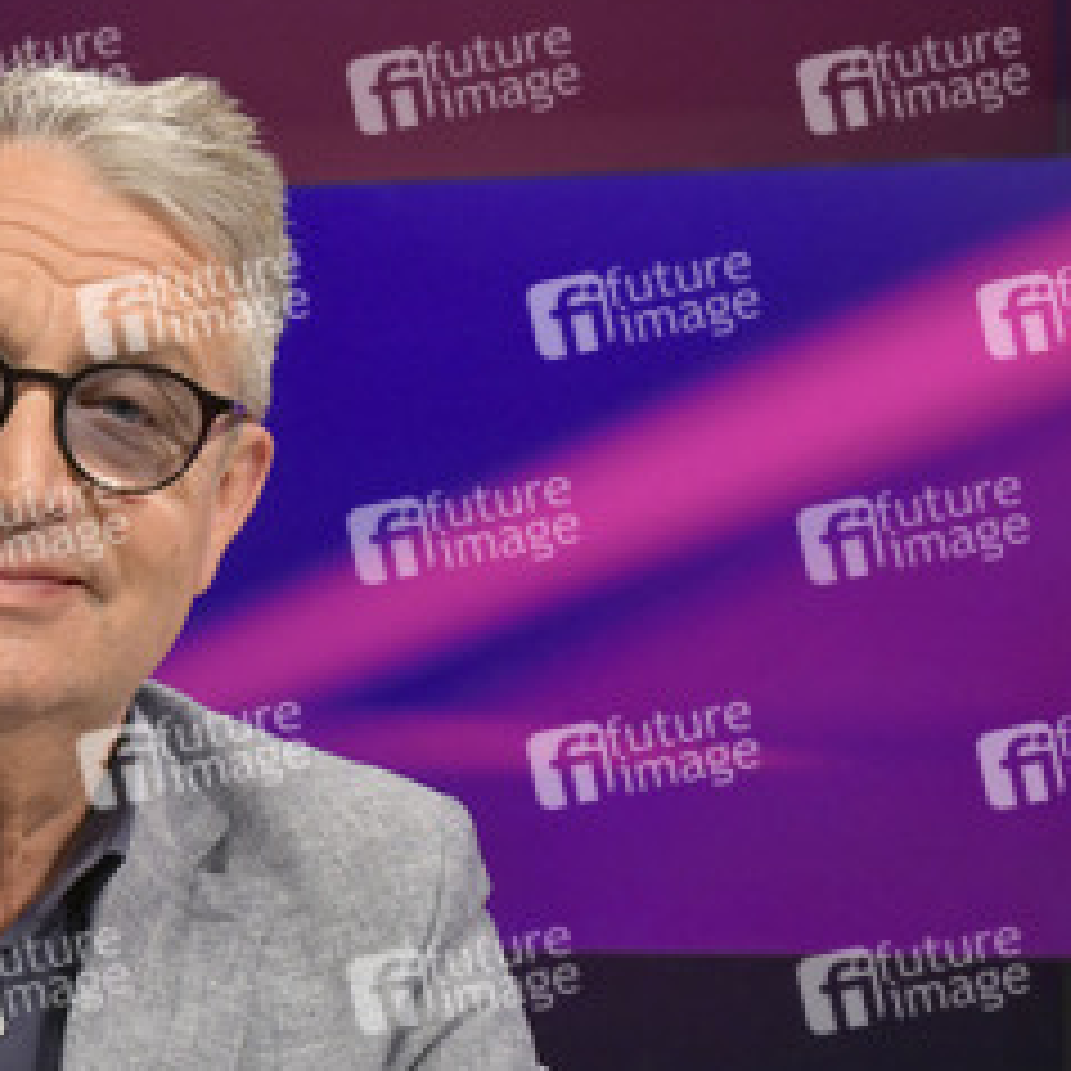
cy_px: 644
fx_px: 2030
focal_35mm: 58
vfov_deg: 29.5
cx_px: 74
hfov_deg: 28.2
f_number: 6.3
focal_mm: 36
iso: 2500
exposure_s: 1/200
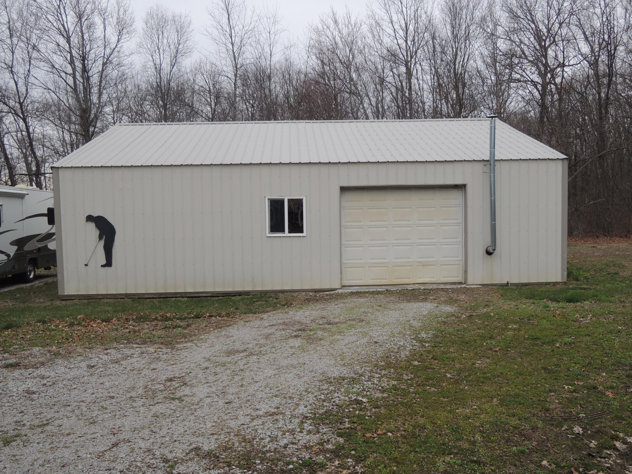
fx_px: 566
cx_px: 316
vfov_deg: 45.4
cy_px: 237
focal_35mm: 31
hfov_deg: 58.4
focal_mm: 5.5
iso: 100
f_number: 3
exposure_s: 1/500
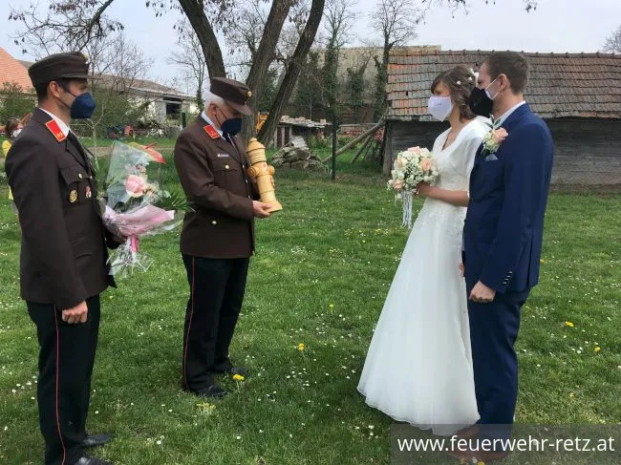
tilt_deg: -12.8
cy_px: 232
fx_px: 520
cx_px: 310
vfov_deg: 48.2
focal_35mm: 29
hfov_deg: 61.7
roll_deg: -1.2
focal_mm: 4.15
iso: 25
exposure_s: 1/1083
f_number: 2.2
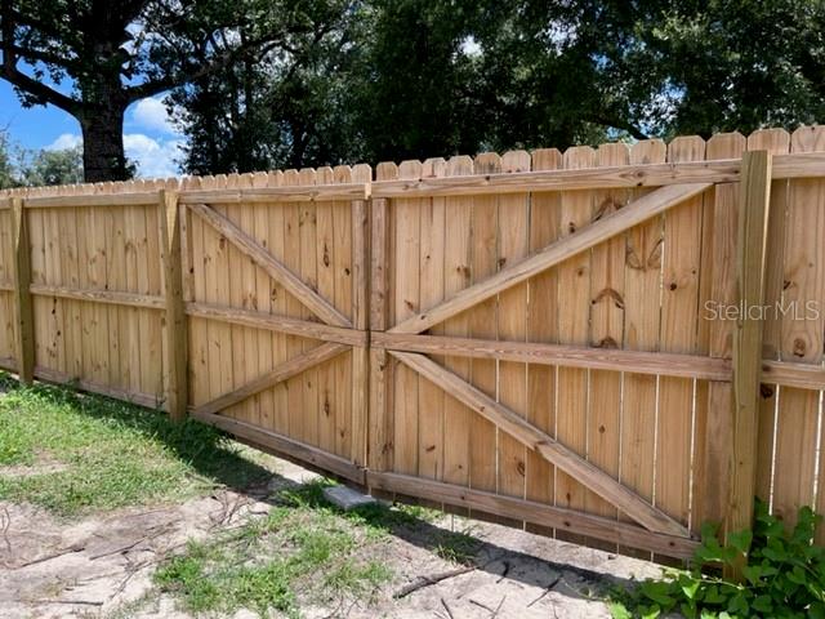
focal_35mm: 26
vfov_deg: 53.1
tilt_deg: -4.5
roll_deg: +0.5
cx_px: 412
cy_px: 310
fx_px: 620
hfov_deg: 67.3
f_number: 1.6
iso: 50
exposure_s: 1/1458
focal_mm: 5.1
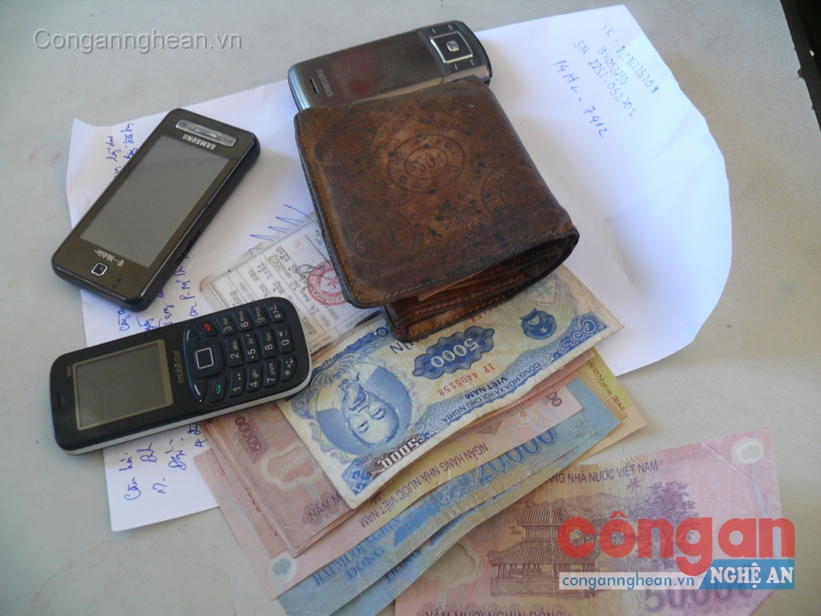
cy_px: 308
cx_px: 410
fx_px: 830
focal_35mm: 35
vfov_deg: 40.7
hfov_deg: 52.6
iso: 200
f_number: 2.8
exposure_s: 1/30
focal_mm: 7.4
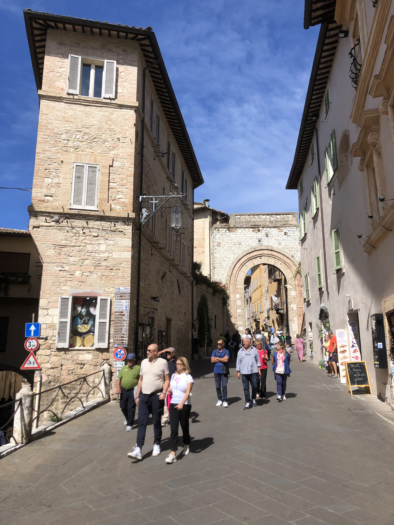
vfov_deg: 63.4
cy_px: 262
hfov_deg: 49.7
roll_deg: -0.4
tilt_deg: +13.1
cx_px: 197
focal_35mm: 28
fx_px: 425
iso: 20
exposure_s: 1/2315
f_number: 1.8
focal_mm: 4
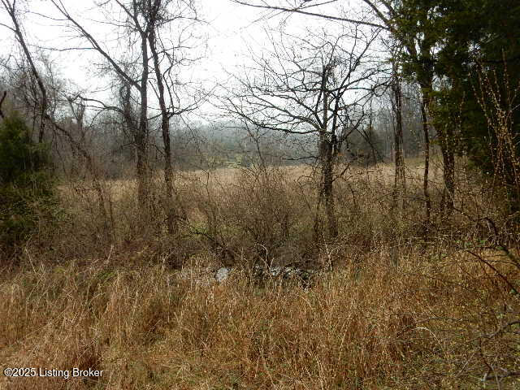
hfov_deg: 51.4
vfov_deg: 39.7
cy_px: 195
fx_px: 541
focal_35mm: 36
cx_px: 260
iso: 125
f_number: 4
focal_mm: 6.4
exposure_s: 1/200
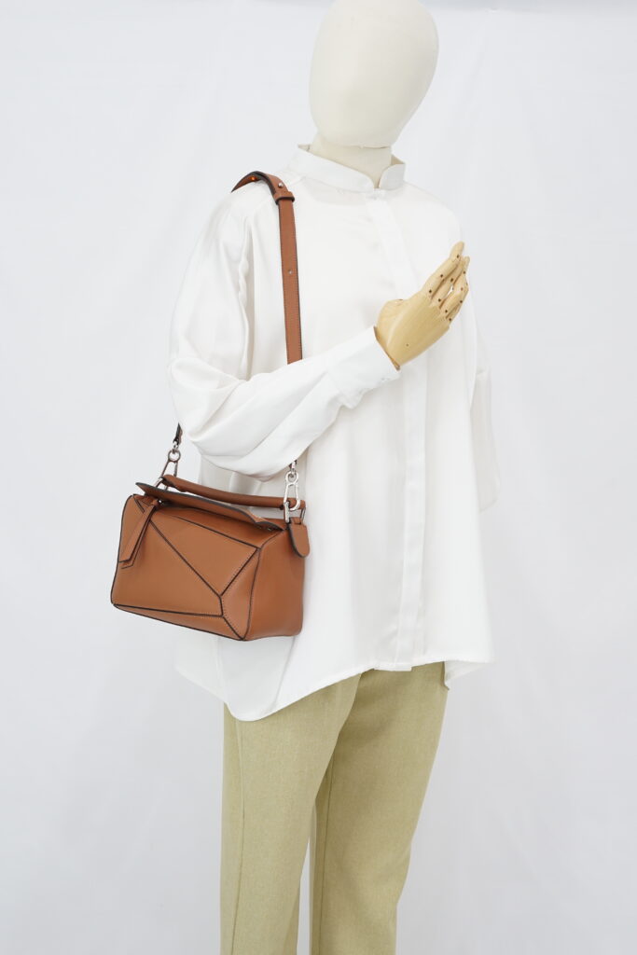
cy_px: 478
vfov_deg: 39.6
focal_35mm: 50
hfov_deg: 27.0
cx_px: 318
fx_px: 1327
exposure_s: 1/6
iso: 640
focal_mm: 50
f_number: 6.3
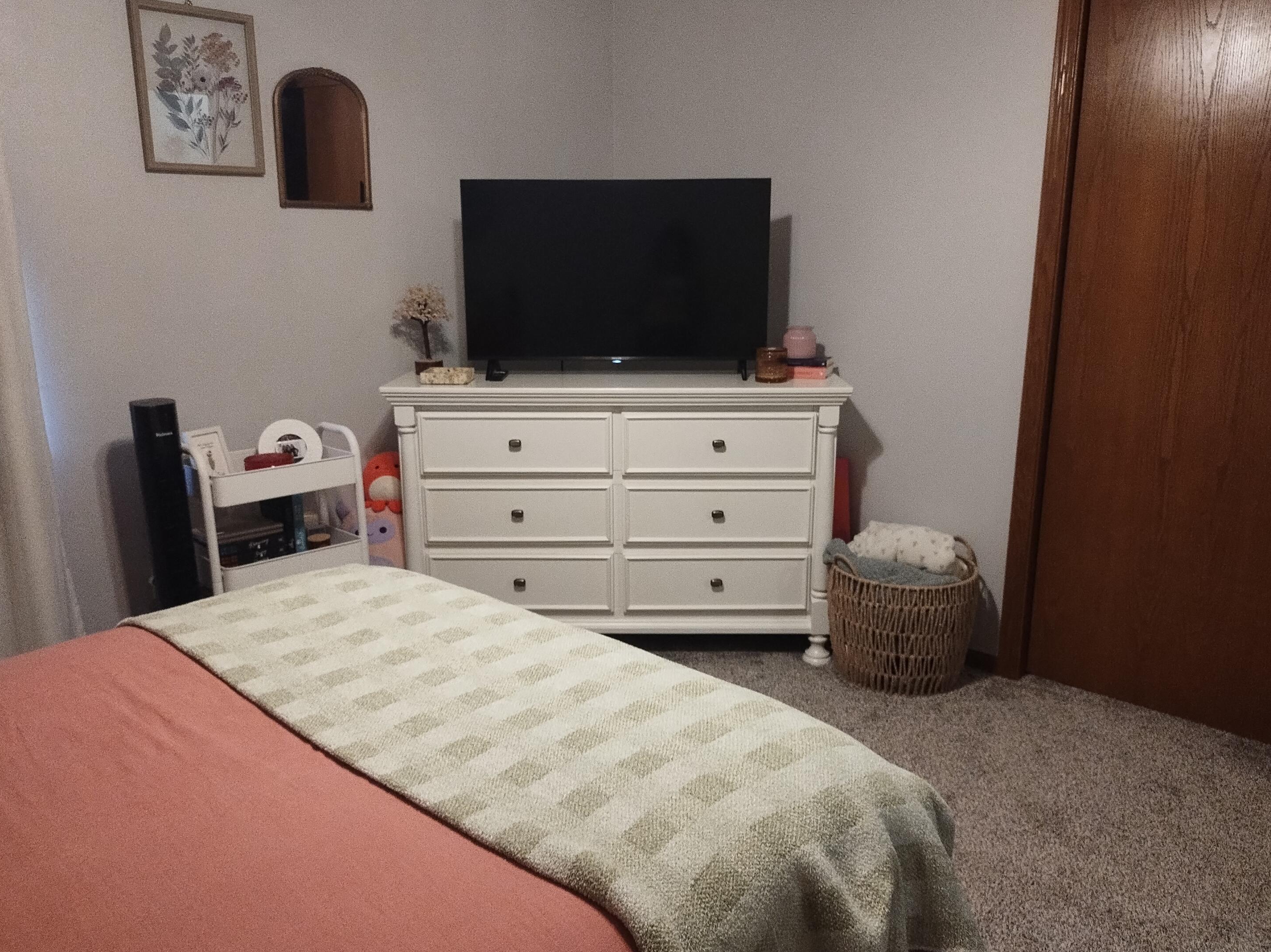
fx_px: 955
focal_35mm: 26
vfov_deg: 53.0
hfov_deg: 67.3
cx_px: 645
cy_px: 487
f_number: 1.7
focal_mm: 4.71
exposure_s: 1/40
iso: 409
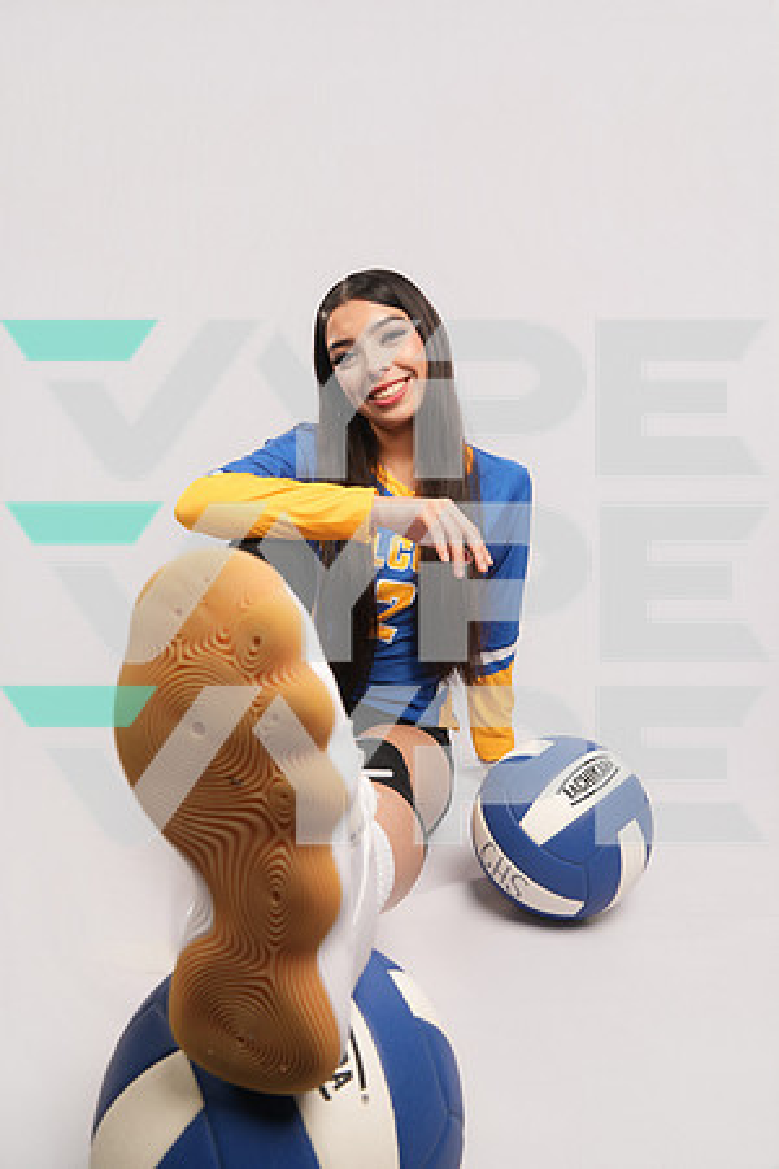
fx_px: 779
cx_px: 390
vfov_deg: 73.7
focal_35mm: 24
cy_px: 584
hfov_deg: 53.1
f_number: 7.1
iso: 200
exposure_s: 1/125
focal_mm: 24
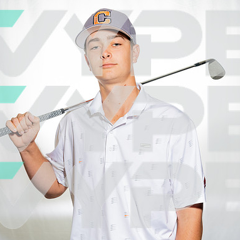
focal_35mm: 67
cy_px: 119
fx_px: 526
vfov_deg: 25.7
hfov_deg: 25.7
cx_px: 120
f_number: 7.1
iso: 100
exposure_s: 1/250
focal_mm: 52
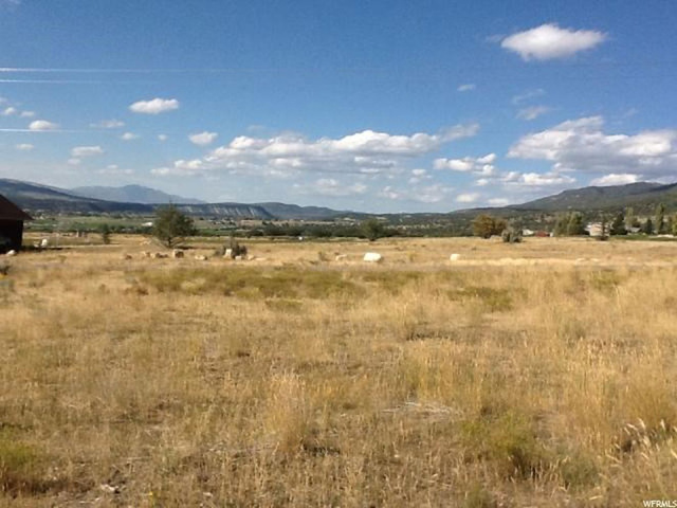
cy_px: 254
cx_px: 338
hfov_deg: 42.9
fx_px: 861
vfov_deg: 32.9
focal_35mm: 44
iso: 40
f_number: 2.4
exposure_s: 1/2232
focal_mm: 2.03
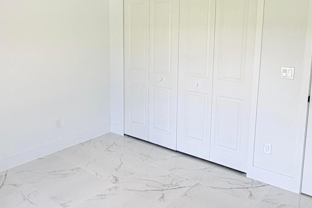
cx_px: 121
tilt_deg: -5.8
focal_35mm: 35
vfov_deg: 37.6
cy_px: 74
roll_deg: +1.3
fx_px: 303
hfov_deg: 53.9
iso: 64
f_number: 2.2
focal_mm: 2.22
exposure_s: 1/124
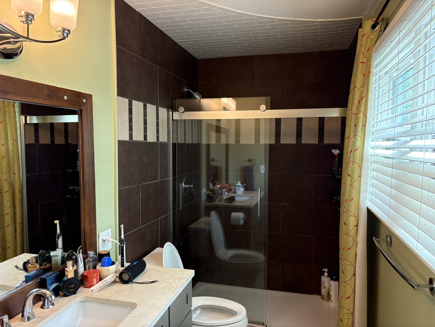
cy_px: 164
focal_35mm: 26
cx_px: 218
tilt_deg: -3.0
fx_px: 327
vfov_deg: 53.1
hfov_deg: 67.3
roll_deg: +0.8
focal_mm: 5.96
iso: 160
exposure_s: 1/60
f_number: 1.6
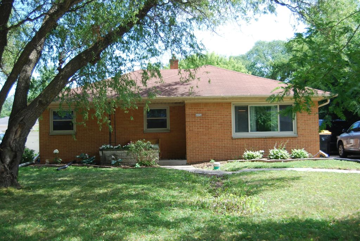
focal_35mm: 46
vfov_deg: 29.0
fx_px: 465
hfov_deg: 42.3
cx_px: 180
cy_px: 120
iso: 100
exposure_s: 1/125
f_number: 5.6
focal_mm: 31
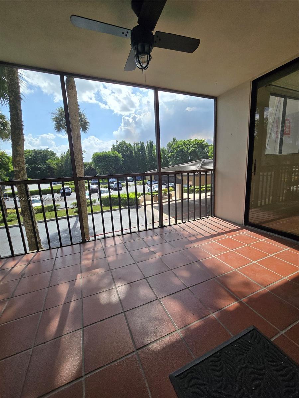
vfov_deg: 106.2
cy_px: 199
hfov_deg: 89.9
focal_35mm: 13
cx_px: 150
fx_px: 150
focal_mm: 2.2
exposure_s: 1/2000
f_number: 2.2
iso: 80
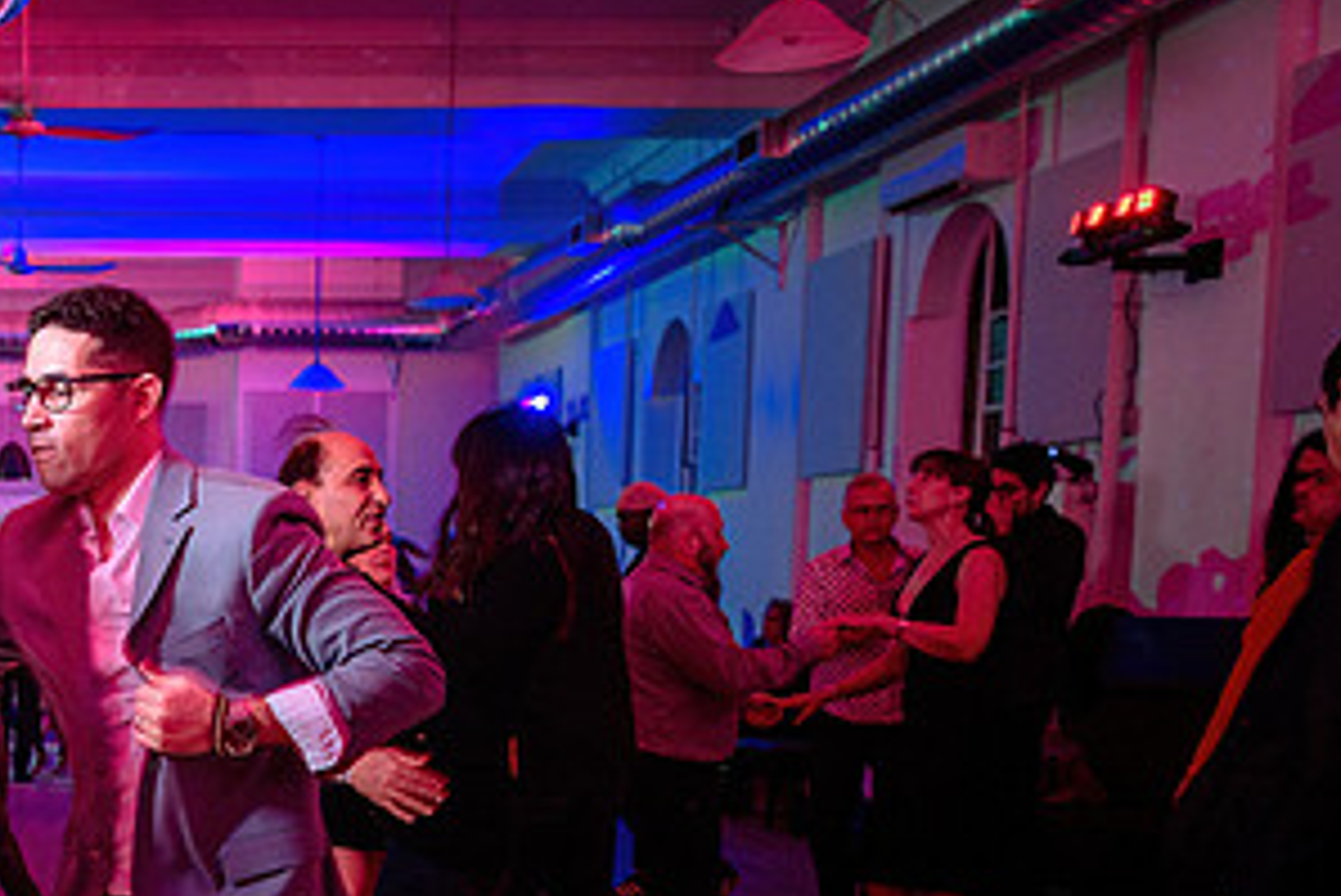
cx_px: 4
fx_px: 2124
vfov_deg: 23.1
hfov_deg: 32.3
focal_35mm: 57
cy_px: 833
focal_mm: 26
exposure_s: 1/60
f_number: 3.5
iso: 800
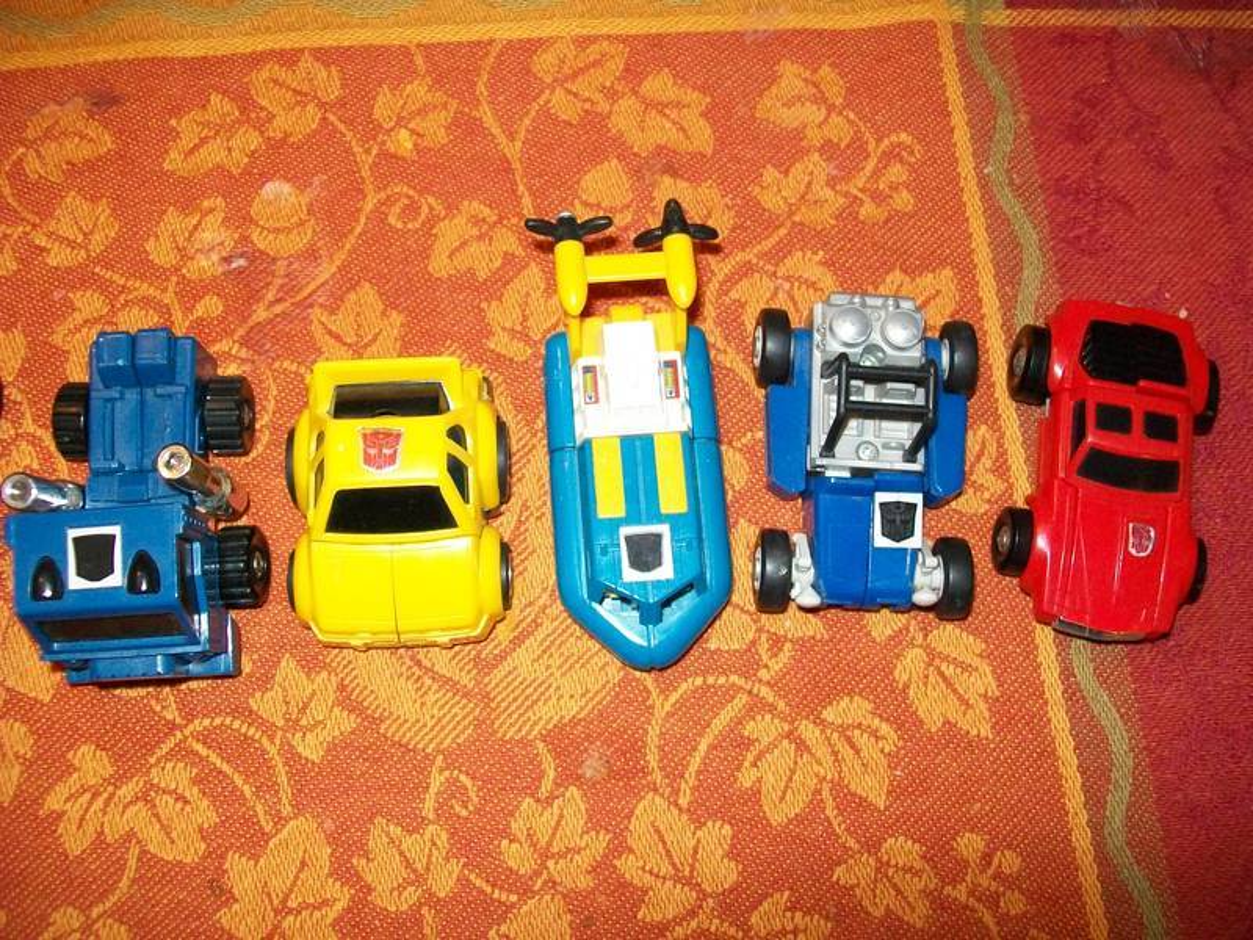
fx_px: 1303
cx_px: 626
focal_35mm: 36
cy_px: 470
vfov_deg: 39.7
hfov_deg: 51.4
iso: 160
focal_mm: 6
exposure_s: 1/60
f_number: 2.7
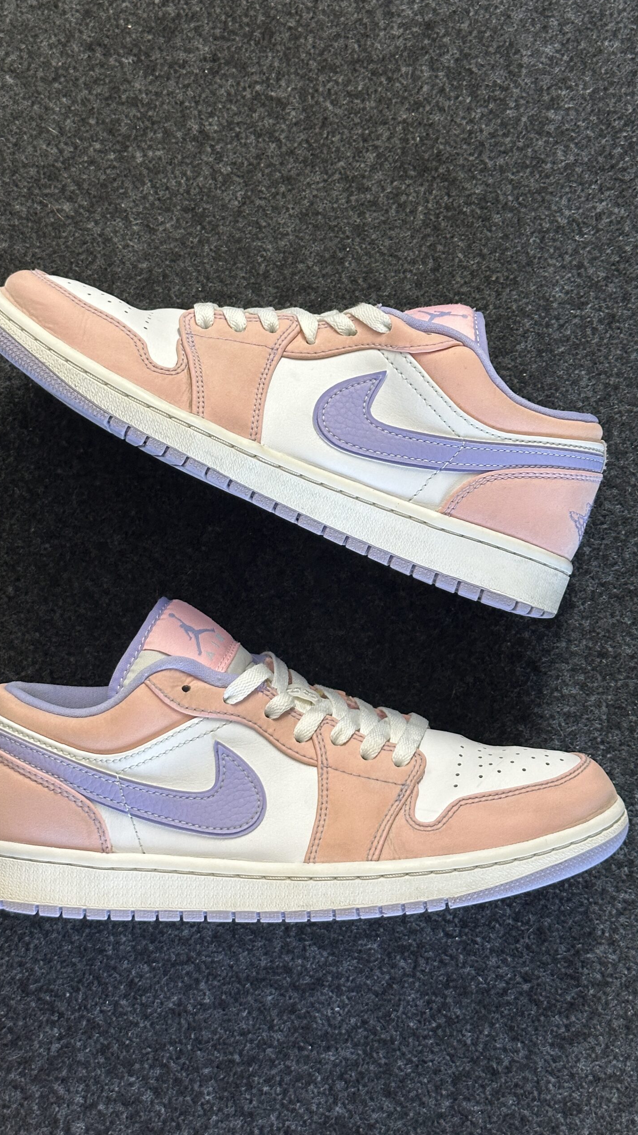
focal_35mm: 53
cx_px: 290
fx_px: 1594
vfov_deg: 39.2
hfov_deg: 22.6
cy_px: 564
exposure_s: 1/50
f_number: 1.78
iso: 200
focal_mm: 6.86
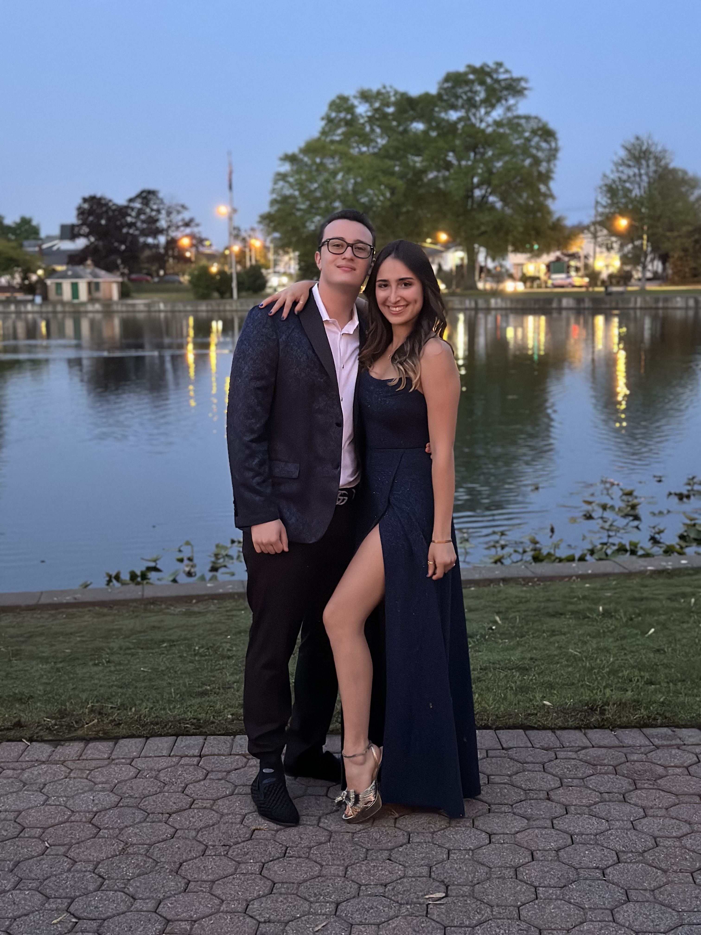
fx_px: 1296
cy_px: 468
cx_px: 350
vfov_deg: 39.7
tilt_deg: -8.9
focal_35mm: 48
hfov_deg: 30.3
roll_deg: +1.4
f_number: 1.78
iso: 800
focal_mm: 6.86
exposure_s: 1/17
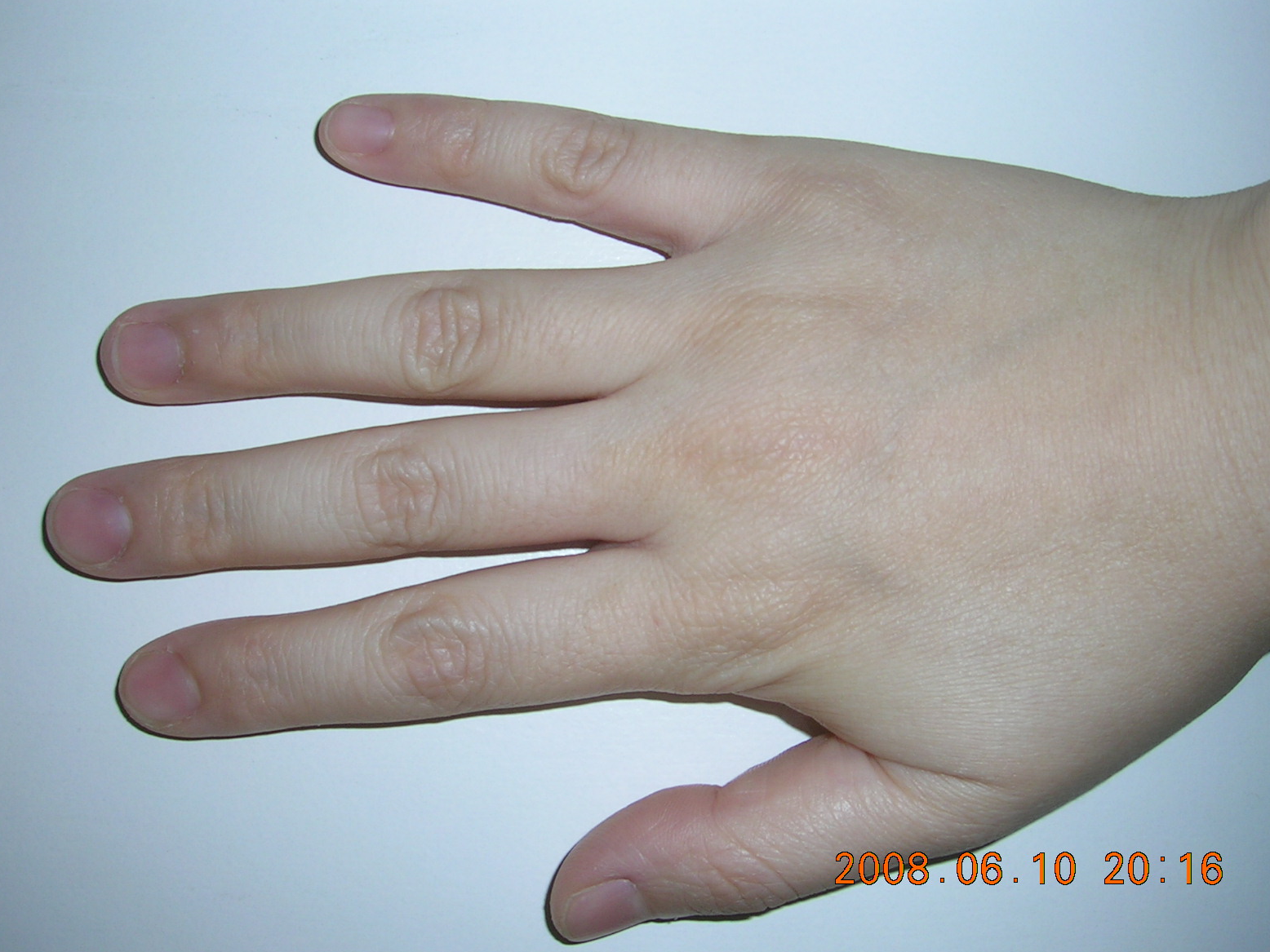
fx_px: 1321
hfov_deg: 51.4
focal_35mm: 36
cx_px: 645
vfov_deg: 39.7
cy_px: 481
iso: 50
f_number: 4.8
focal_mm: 5.4
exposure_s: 1/60.1
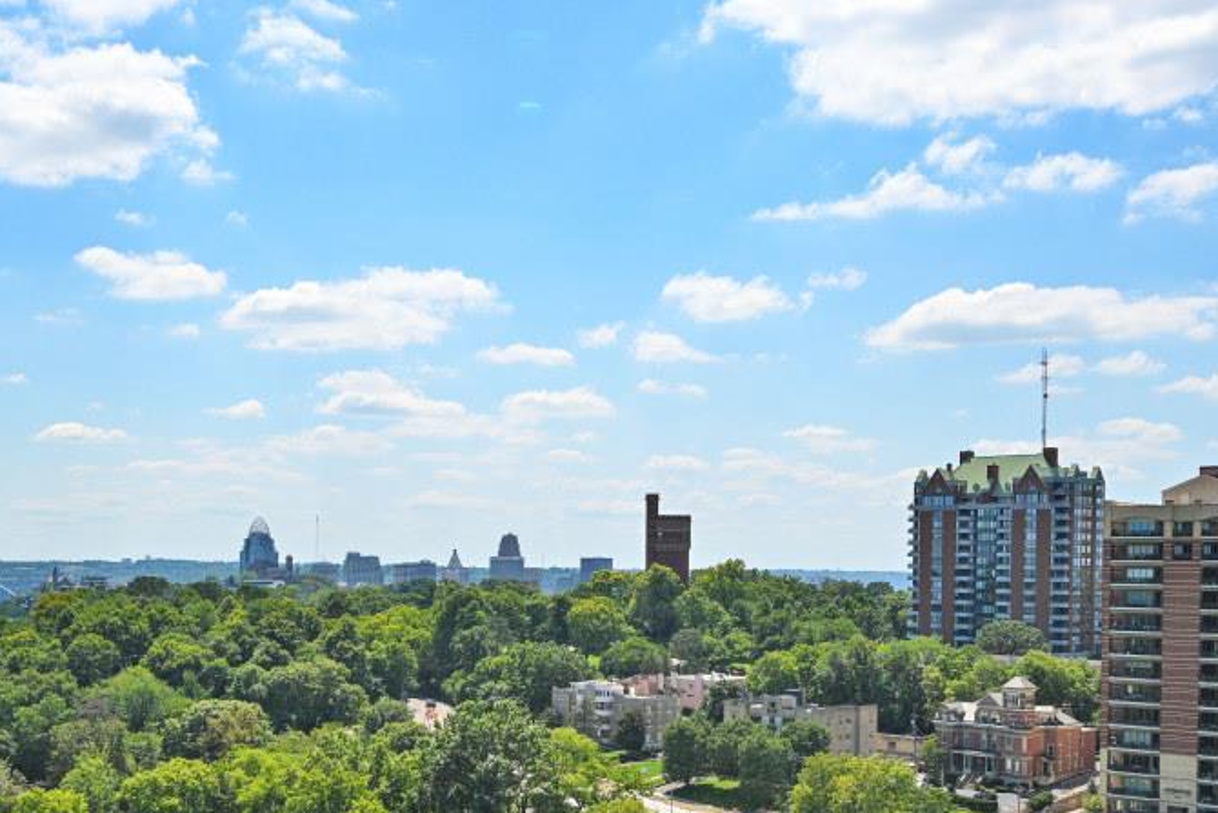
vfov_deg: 28.3
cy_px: 589
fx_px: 1590
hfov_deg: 41.9
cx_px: 545
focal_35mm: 47
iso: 100
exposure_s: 1/400
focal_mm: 21
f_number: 8
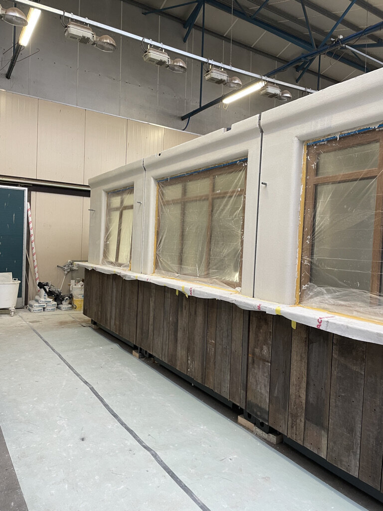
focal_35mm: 26
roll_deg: -0.8
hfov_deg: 53.1
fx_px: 384
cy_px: 256
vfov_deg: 67.3
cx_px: 192
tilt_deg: -0.6
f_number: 1.6
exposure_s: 1/50
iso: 80
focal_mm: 4.2
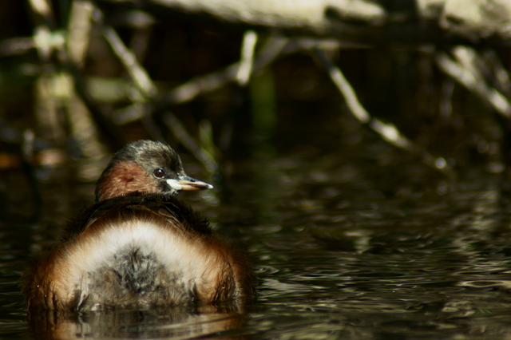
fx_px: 12768
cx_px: 256
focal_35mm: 900
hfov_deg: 2.3
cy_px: 170
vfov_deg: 1.5
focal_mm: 600
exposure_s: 1/160
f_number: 11
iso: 400
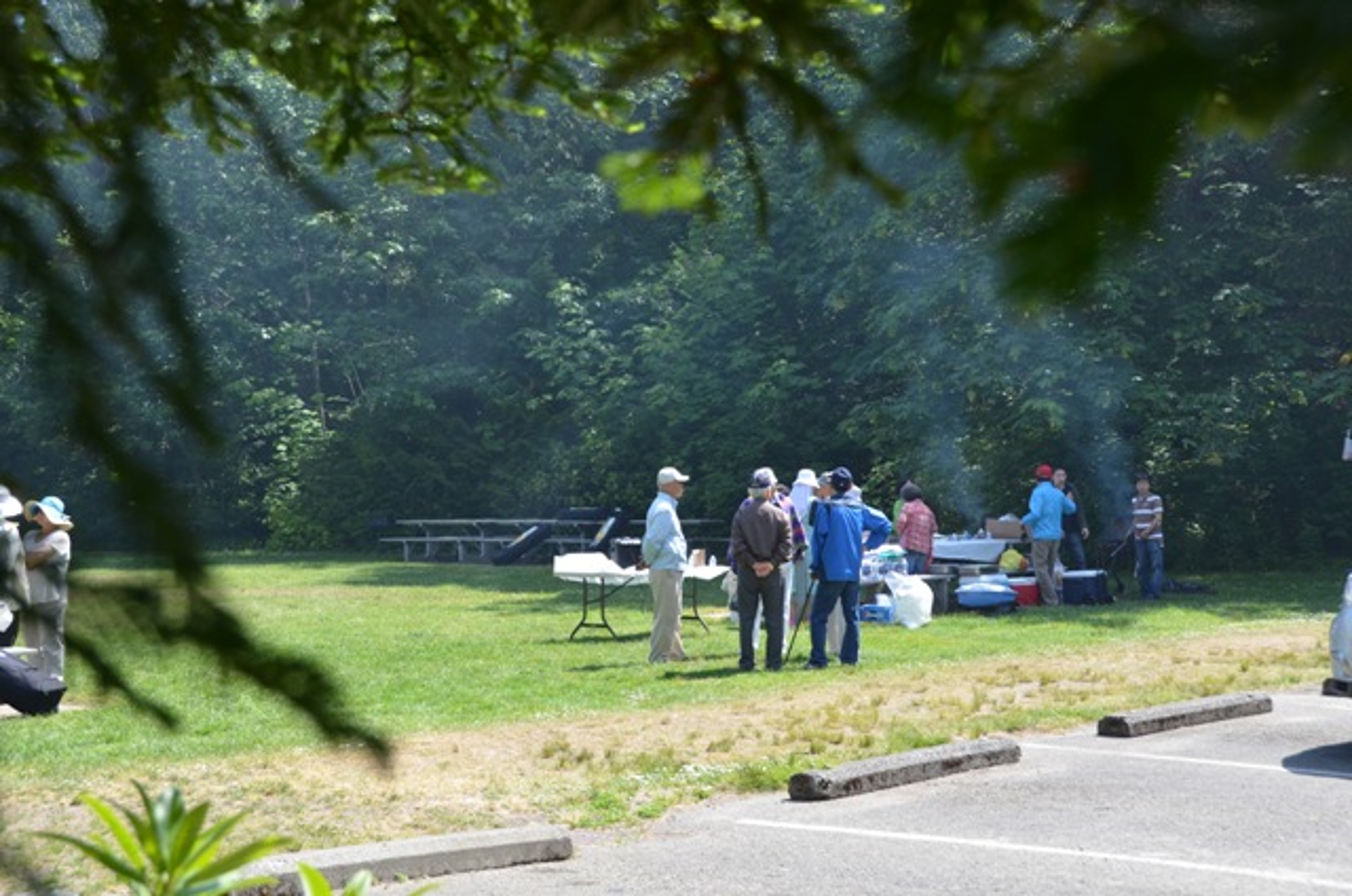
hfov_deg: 35.1
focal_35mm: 57
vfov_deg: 23.7
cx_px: 676
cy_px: 448
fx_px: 2136
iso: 200
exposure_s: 1/200
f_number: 8
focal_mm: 38
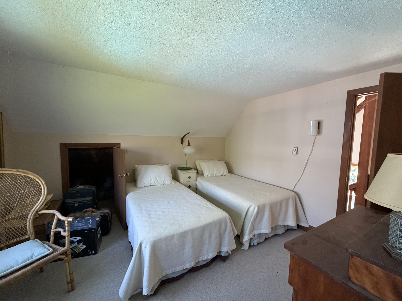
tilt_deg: -4.9
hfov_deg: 102.1
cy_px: 150
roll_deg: -1.1
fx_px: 163
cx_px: 201
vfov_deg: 85.7
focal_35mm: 14
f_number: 2.2
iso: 320
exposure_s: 1/73
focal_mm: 2.22
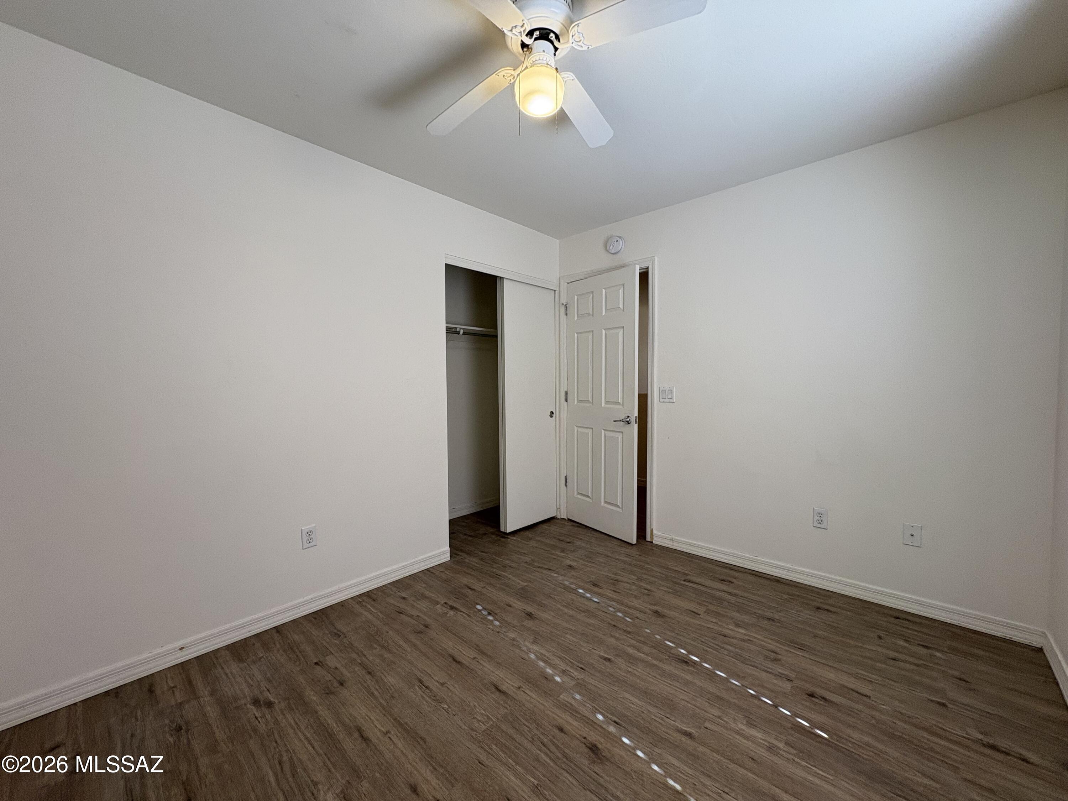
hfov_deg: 102.1
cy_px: 400
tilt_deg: -2.0
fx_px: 432
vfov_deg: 85.7
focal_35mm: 14
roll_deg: +0.6
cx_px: 534
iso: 125
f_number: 2.2
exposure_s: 1/120
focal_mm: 2.22
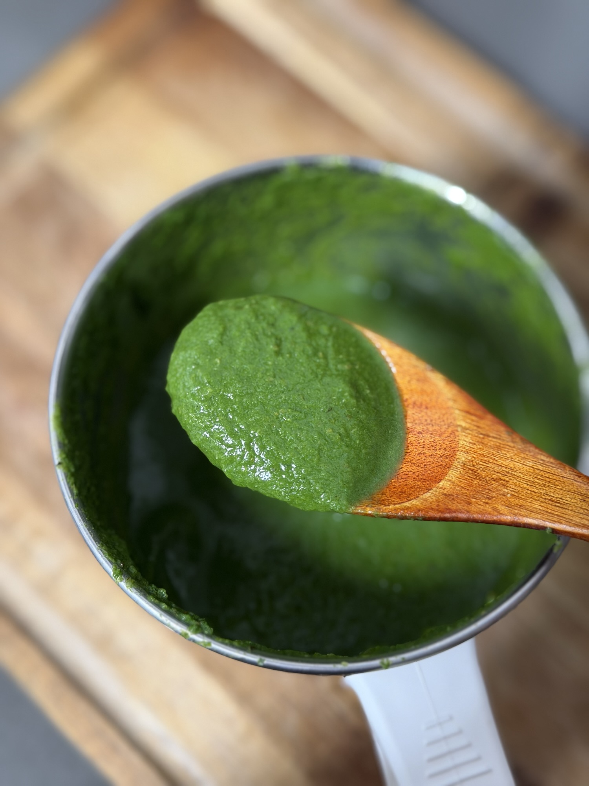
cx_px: 294
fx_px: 1089
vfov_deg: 39.7
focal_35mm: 48
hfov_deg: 30.3
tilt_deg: -70.6
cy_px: 393
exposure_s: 1/40
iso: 250
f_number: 1.78
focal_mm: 6.76
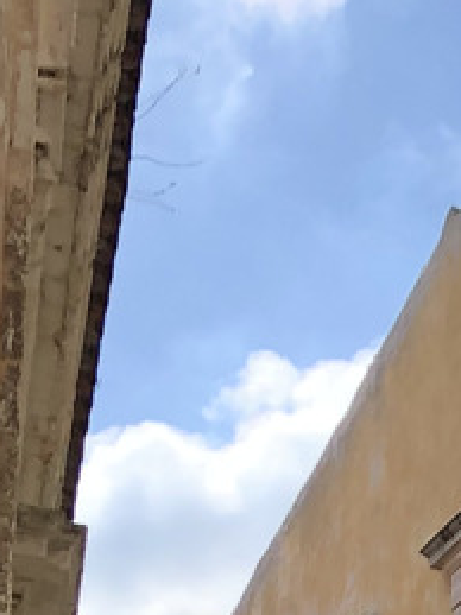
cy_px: 1399
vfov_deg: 10.2
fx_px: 3074
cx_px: 848
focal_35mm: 173
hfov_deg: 8.2
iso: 20
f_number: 1.8
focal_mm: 4
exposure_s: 1/1946
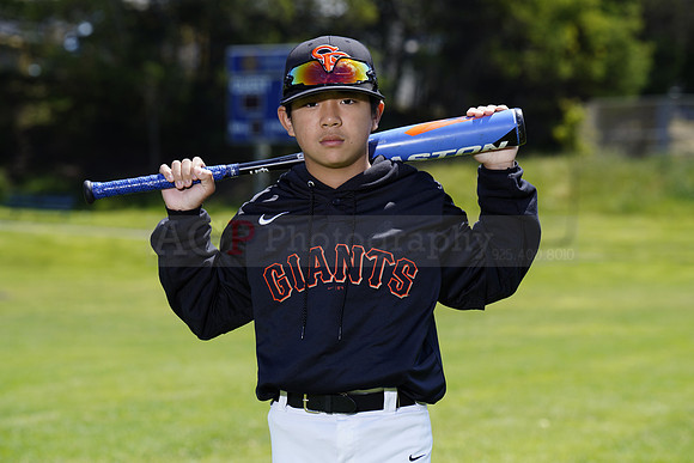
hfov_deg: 14.2
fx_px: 2777
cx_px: 347
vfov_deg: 9.5
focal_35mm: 144
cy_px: 232
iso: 100
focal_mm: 144
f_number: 6.3
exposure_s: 1/250
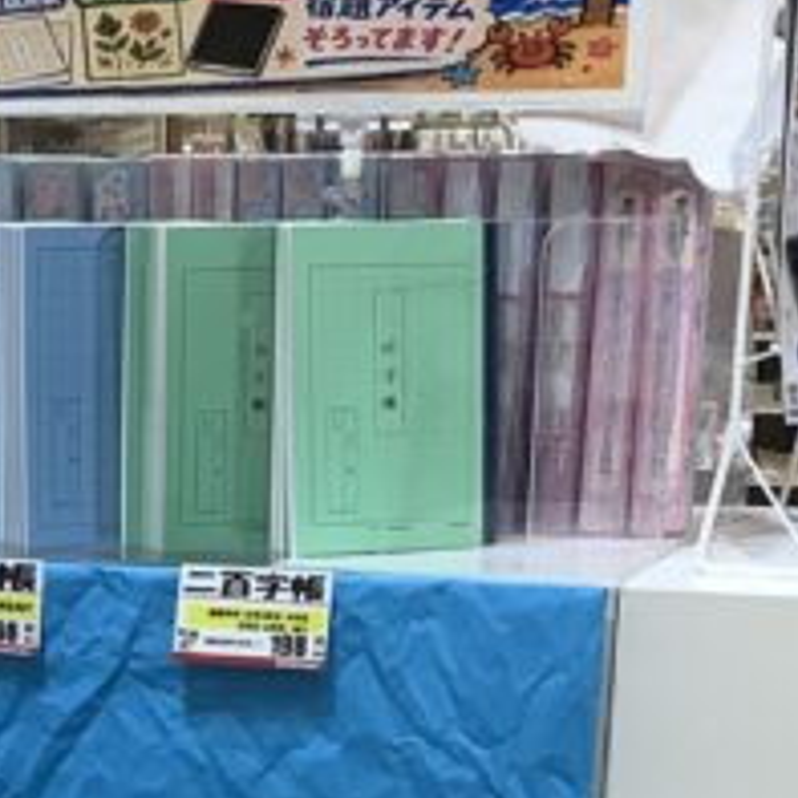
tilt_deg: -18.9
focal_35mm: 111
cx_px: 20
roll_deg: -0.7
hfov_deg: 15.4
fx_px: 2895
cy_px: 1171
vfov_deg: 14.7
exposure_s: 1/120
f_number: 2.4
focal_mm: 3.3
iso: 100
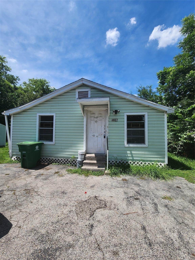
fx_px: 98
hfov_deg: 89.9
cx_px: 98
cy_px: 130
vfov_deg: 106.2
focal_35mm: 13
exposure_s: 1/2038
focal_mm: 2.2
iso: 50
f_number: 2.2
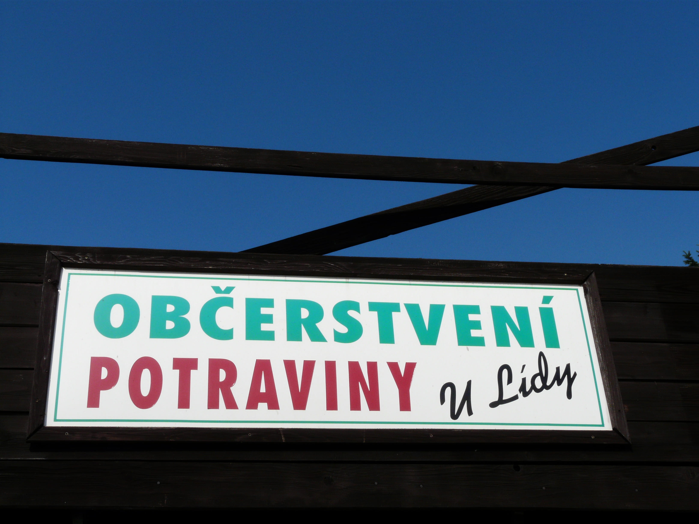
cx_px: 350
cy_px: 262
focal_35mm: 51
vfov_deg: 28.6
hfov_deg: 37.5
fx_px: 1030
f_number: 8
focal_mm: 8.3
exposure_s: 1/500
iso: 100
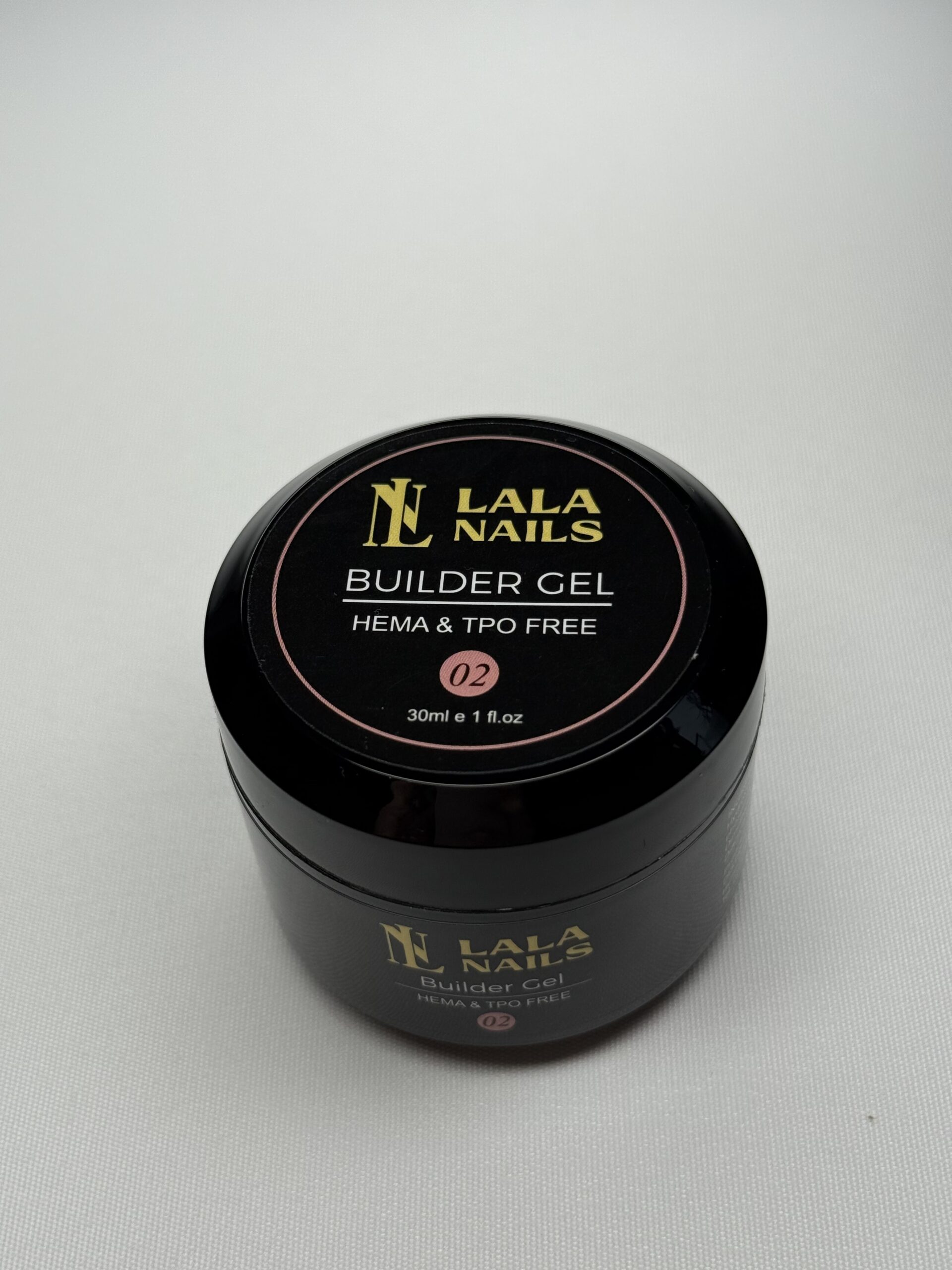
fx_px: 1760
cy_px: 635
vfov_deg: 39.7
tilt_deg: -50.4
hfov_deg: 30.3
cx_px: 476
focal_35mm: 48
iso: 64
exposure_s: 1/1185
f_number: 1.78
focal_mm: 6.76
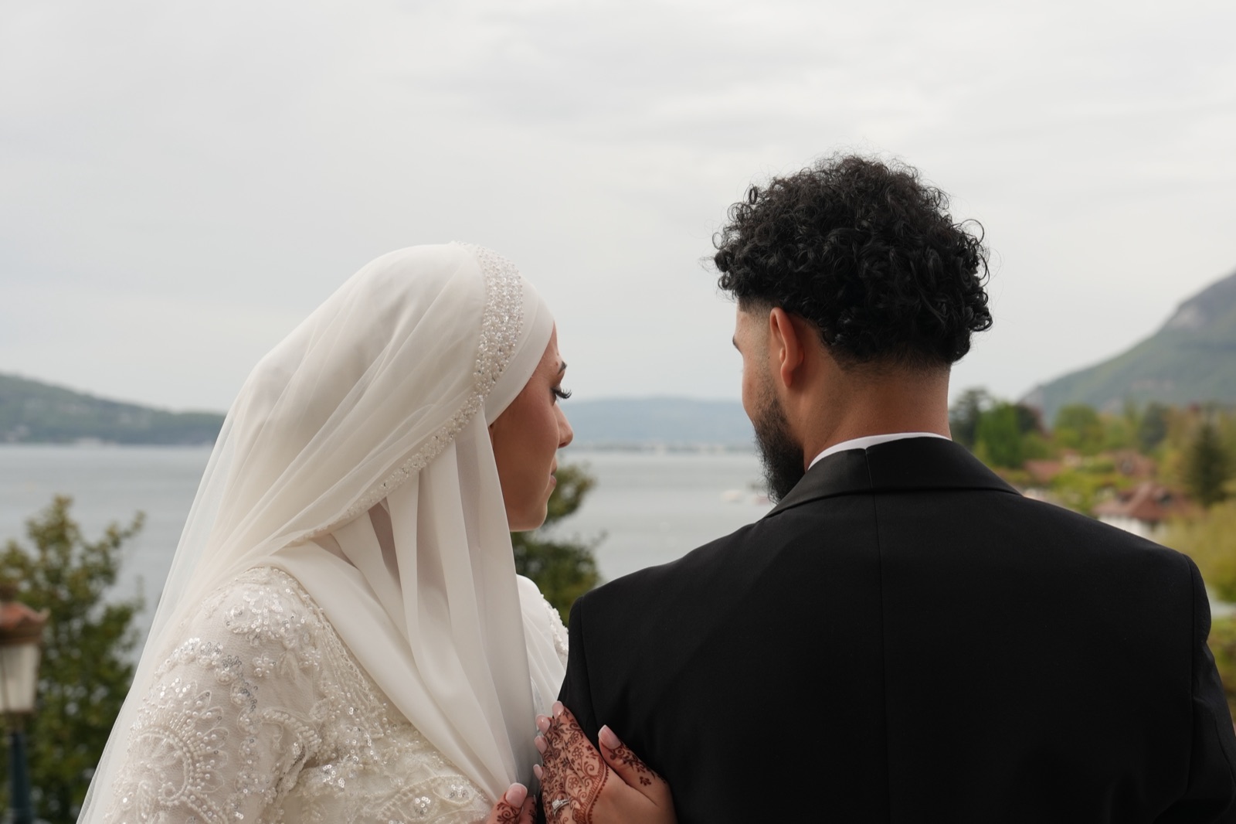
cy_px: 412
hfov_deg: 49.6
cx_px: 618
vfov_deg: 34.2
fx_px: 1339
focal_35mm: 39
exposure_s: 1/250
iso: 200
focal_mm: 39
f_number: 4.5
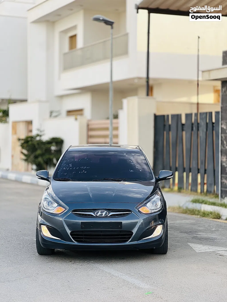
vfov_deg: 25.3
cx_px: 114
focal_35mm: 77
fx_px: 673
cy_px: 151
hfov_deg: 19.1
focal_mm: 9
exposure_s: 1/121
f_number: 2.8
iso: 32
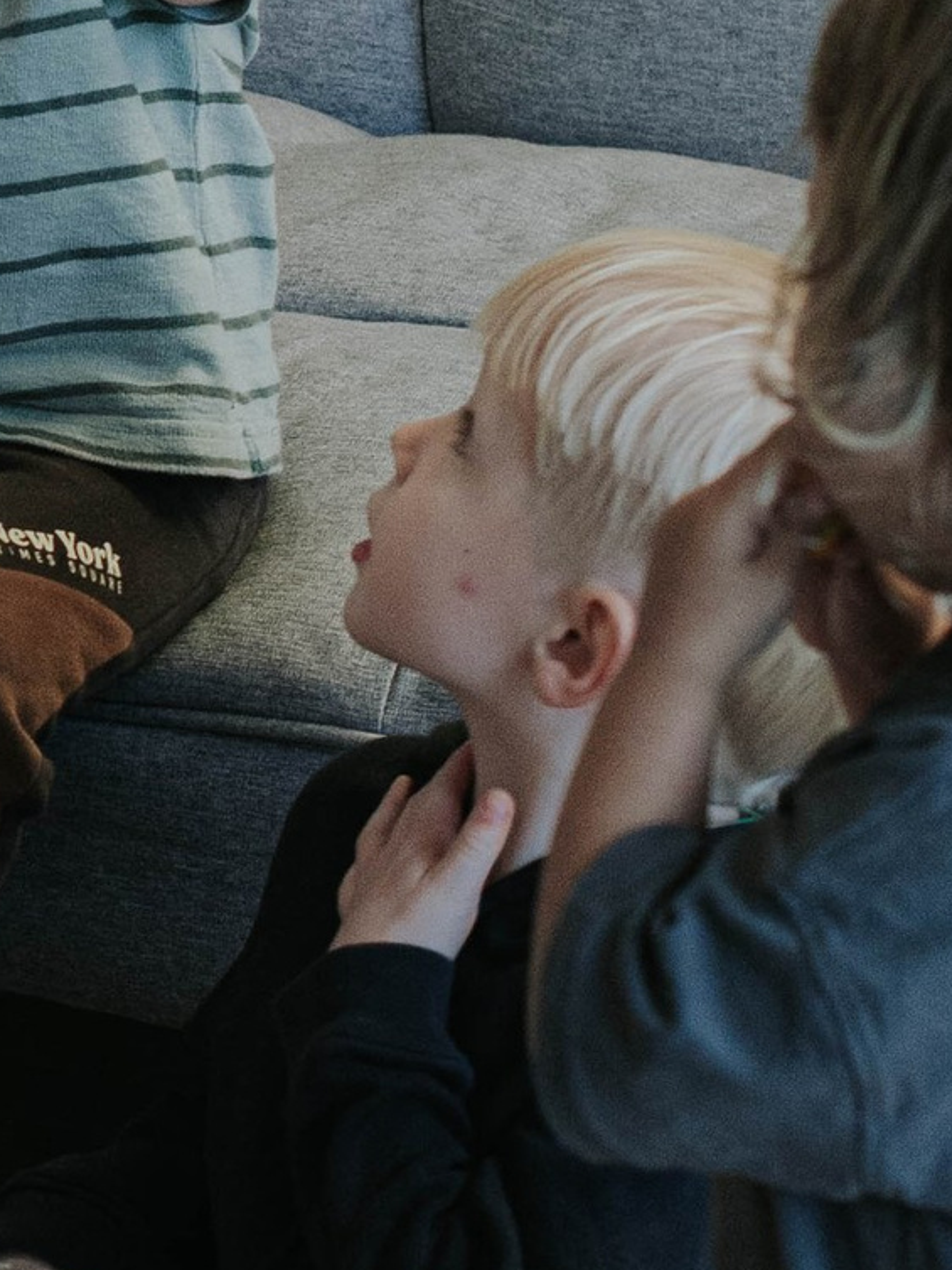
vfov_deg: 8.0
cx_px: -645
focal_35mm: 245
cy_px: 77
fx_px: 8981
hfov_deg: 6.0
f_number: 3.5
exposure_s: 1/125
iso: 400
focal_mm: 50
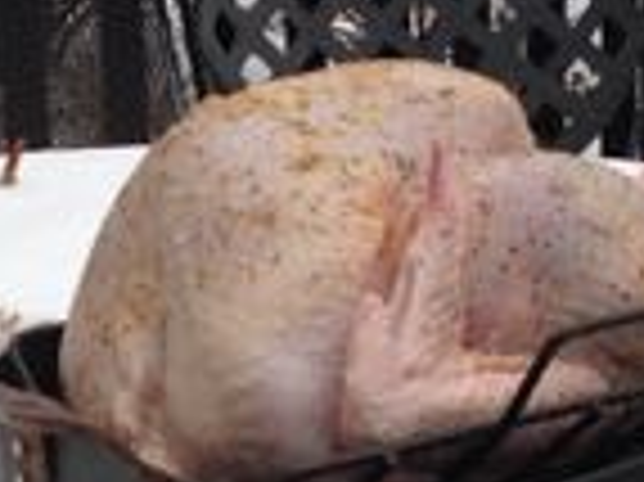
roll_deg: +0.4
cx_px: 599
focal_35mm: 148
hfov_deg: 13.2
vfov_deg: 10.0
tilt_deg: -17.4
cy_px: 428
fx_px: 2751
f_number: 2.4
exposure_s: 1/463
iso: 50
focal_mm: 4.12
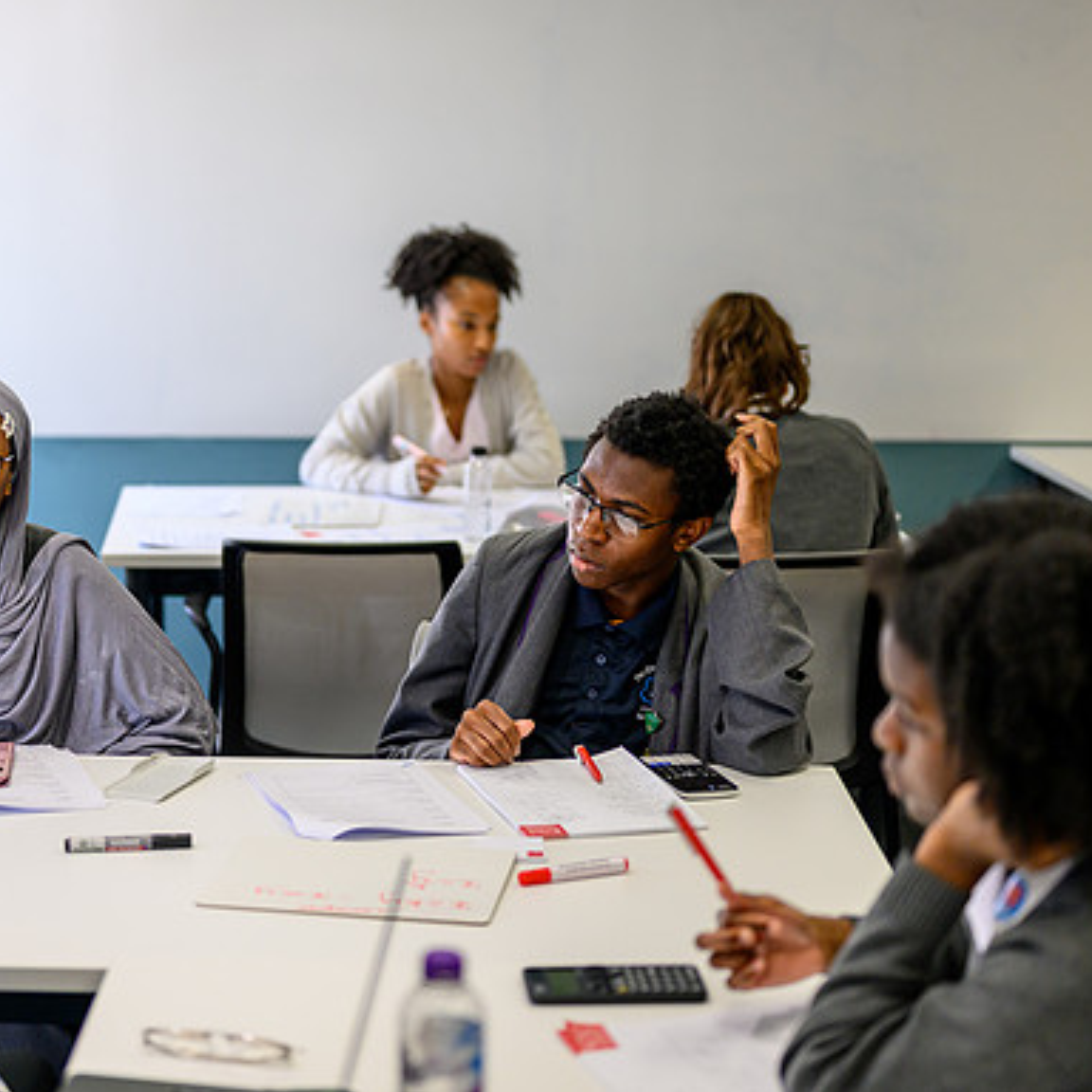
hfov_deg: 26.0
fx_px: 2356
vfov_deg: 26.1
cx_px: 361
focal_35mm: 66
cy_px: 545
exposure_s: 1/640
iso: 900
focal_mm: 50
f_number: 1.8
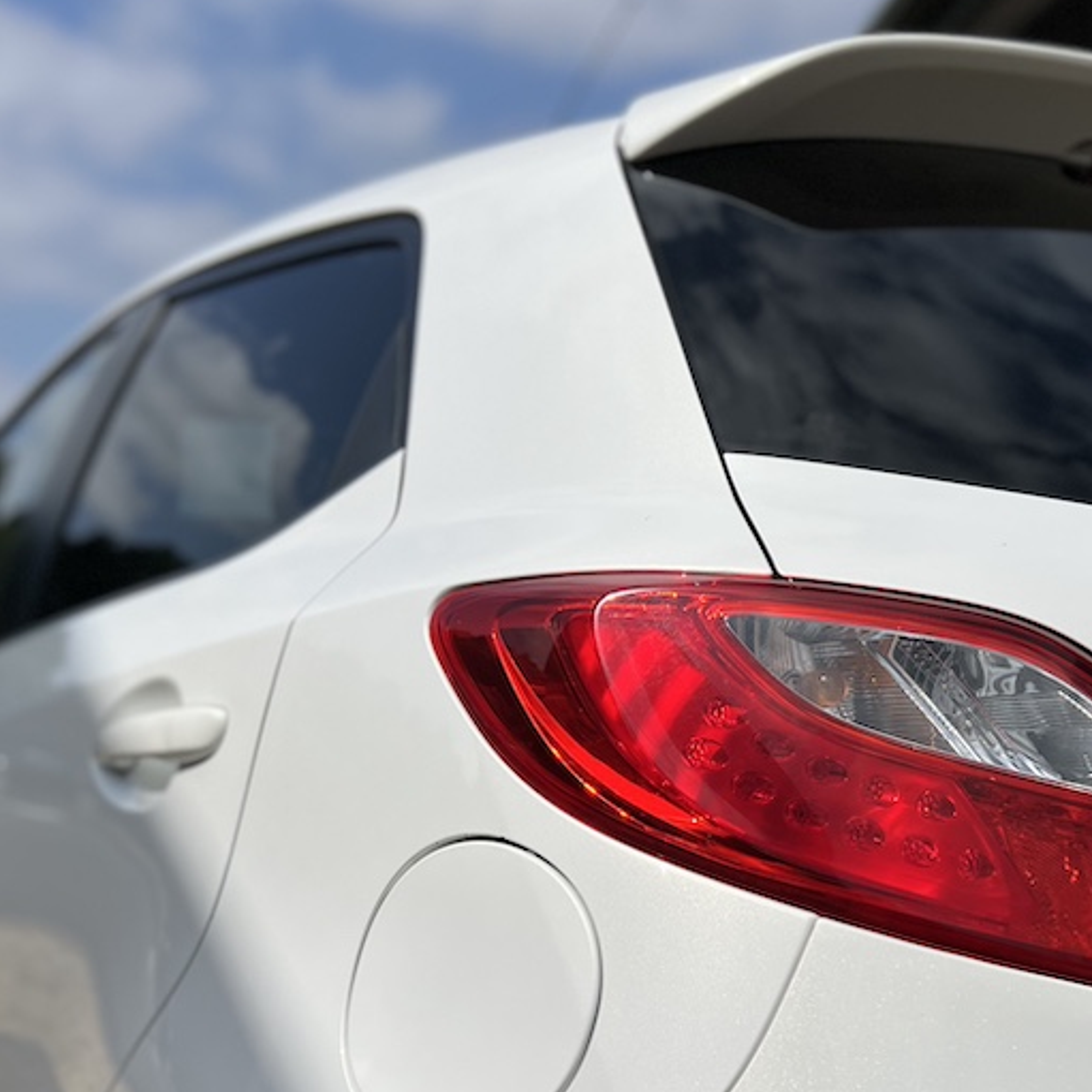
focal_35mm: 45
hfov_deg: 37.3
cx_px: 690
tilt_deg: -4.9
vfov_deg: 37.0
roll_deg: -0.4
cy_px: 769
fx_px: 1606
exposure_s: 1/14286
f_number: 1.5
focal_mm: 5.7
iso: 50
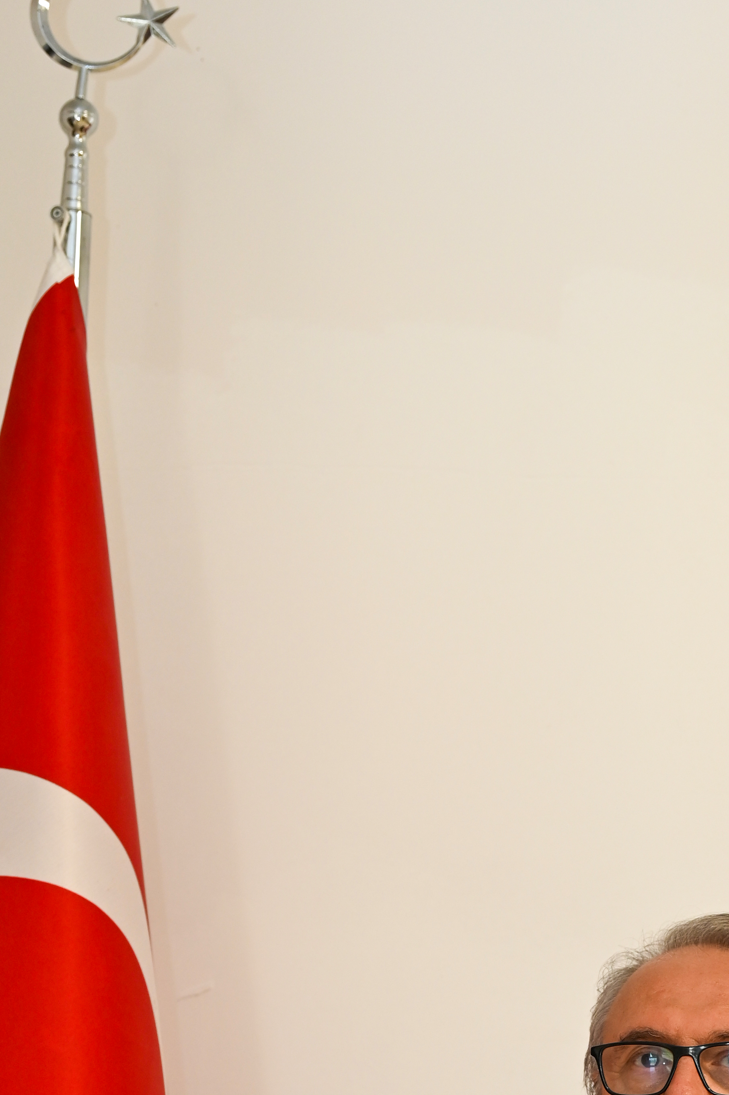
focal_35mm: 111
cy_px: 1057
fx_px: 3375
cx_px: 597
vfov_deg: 18.0
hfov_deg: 12.3
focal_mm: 50
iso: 450
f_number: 4
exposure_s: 1/60
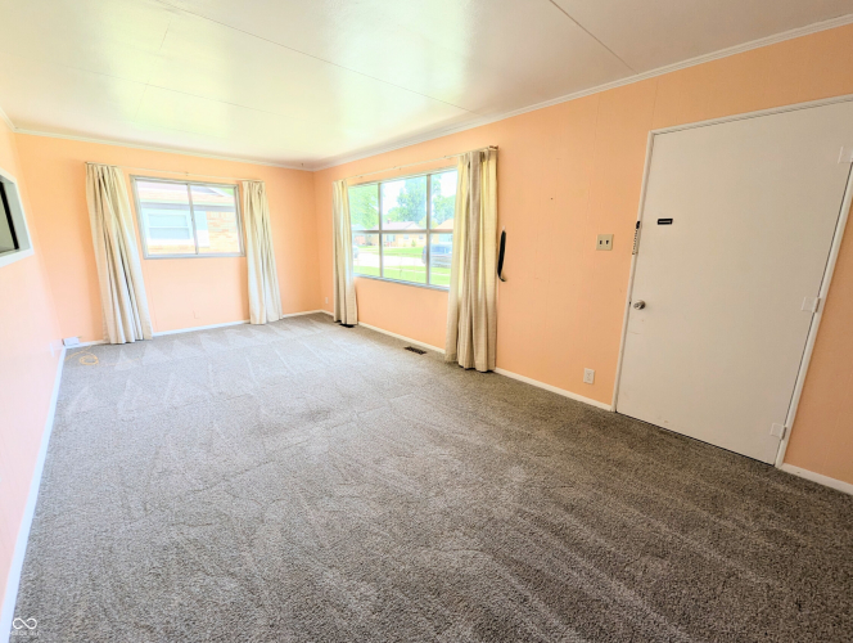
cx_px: 426
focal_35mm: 13
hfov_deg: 106.1
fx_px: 321
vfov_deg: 90.1
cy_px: 322
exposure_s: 1/284
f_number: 2.2
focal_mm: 1.95
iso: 46
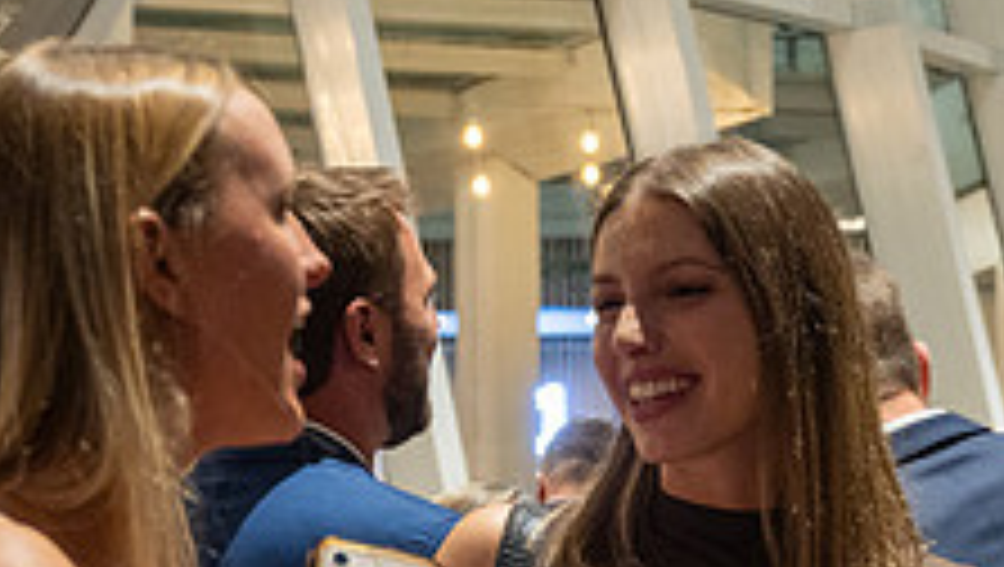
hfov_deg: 19.8
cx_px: 860
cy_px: 652
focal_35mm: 106
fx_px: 2825
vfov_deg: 11.3
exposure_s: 1/60
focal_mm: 39
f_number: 4
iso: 3200
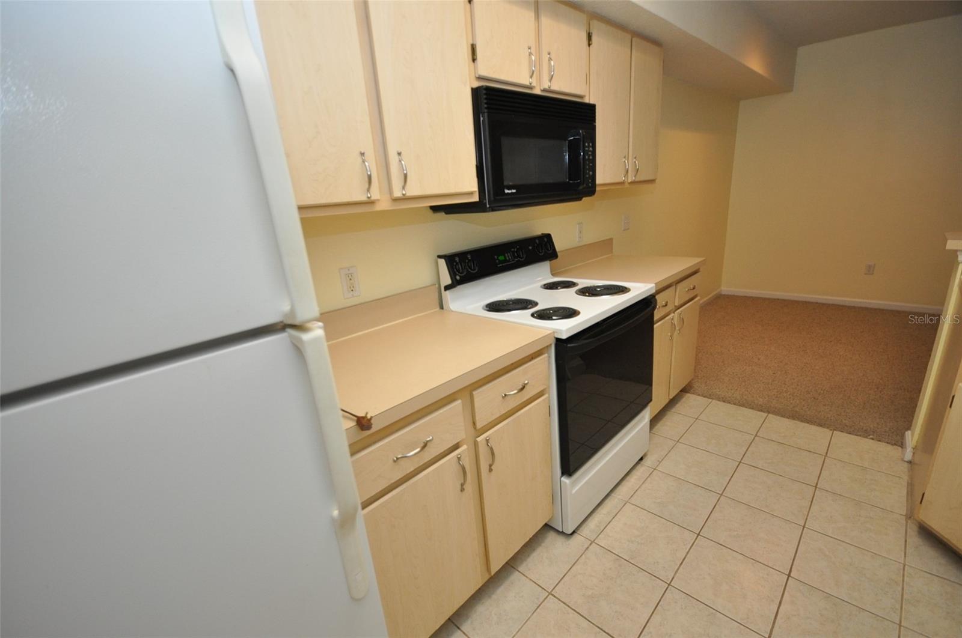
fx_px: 400
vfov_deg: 77.2
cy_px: 319
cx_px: 481
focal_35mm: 15
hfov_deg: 100.5
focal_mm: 10
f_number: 4
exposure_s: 1/60
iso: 800
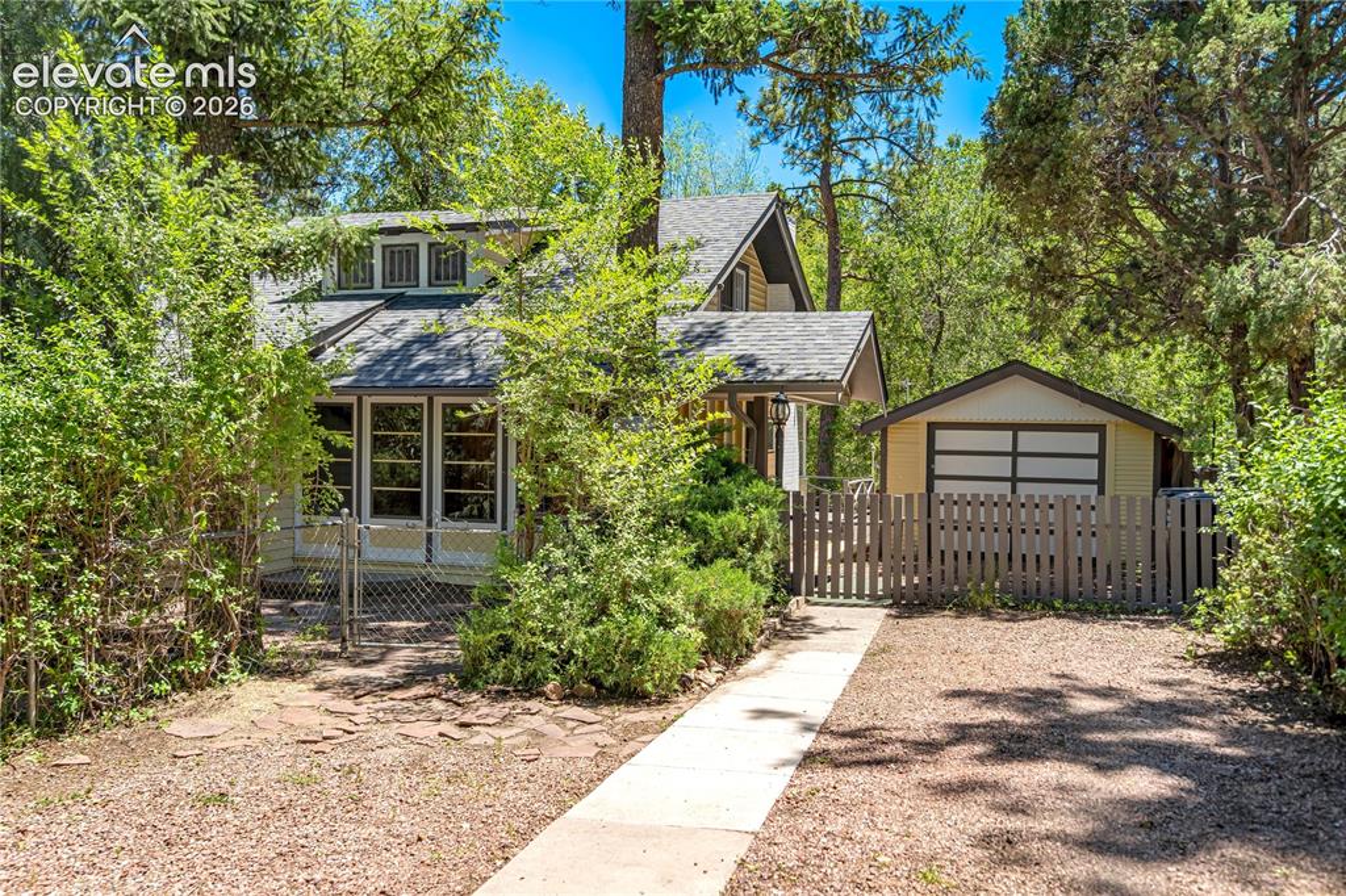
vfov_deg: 43.6
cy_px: 448
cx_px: 673
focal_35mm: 30
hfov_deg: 61.9
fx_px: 1121
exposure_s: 1/500
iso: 400
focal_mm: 30
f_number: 7.1
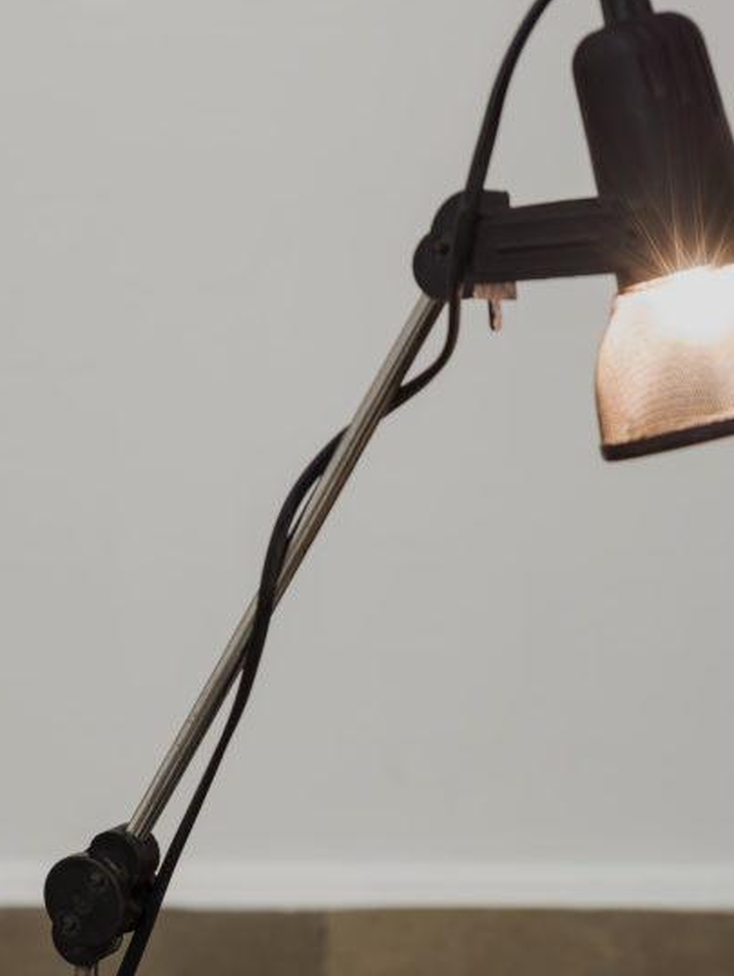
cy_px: 1019
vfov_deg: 17.8
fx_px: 3022
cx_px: 619
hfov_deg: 13.8
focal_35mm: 107
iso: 100
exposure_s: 1/1.25
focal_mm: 50
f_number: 5.6
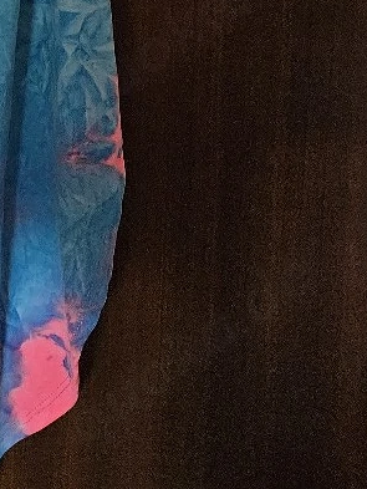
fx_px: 1102
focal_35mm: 78
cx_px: -37
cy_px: -252
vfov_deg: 21.0
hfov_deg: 18.2
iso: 1000
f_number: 1.8
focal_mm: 5.4
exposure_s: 1/200
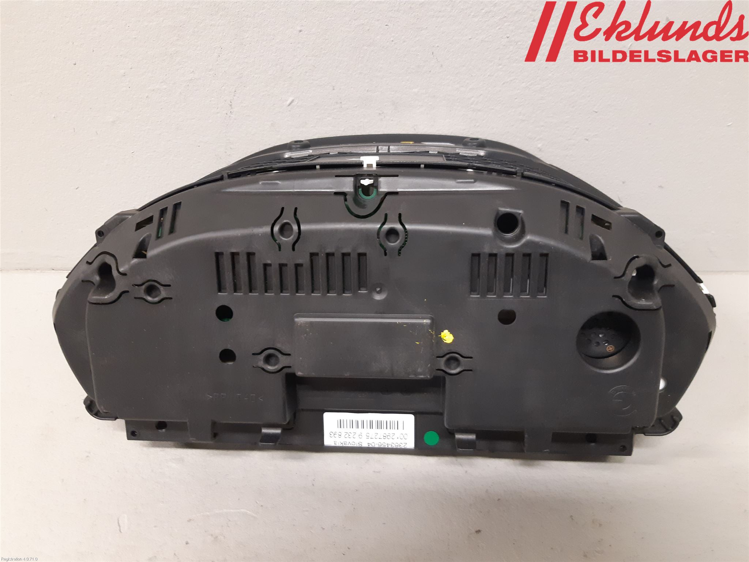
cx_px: 374
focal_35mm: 26
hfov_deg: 67.3
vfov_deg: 53.1
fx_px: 563
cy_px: 281
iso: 250
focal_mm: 3.93
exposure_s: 1/40
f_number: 1.7
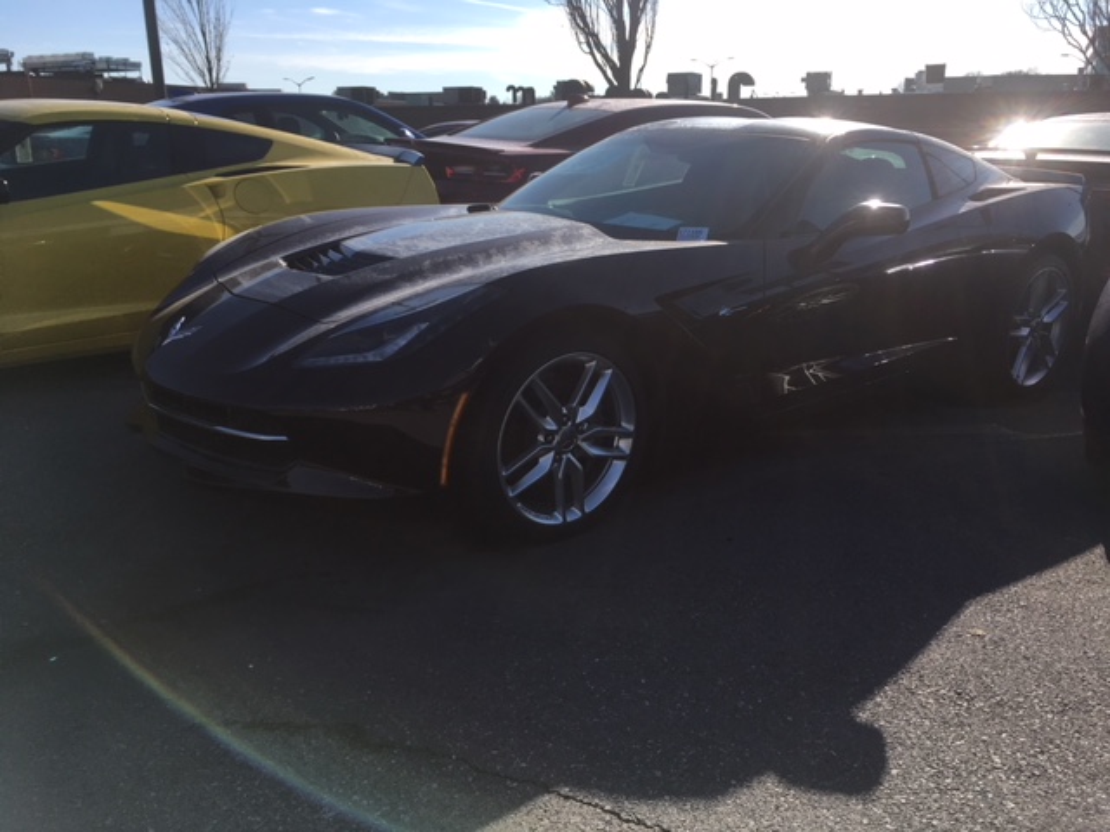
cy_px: 416
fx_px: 930
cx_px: 555
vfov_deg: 48.2
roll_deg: +0.6
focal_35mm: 29
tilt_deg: -18.3
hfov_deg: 61.7
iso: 25
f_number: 2.2
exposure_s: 1/1425
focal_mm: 4.15
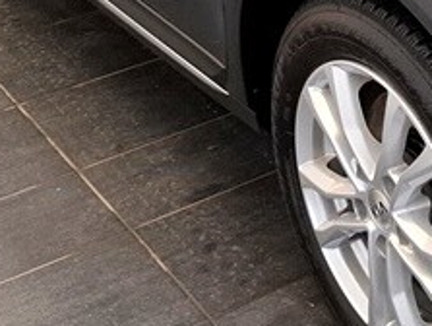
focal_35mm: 105
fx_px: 1312
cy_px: -102
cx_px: 531
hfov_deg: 17.7
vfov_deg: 13.6
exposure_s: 1/100
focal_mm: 5.54
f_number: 1.8
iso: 100
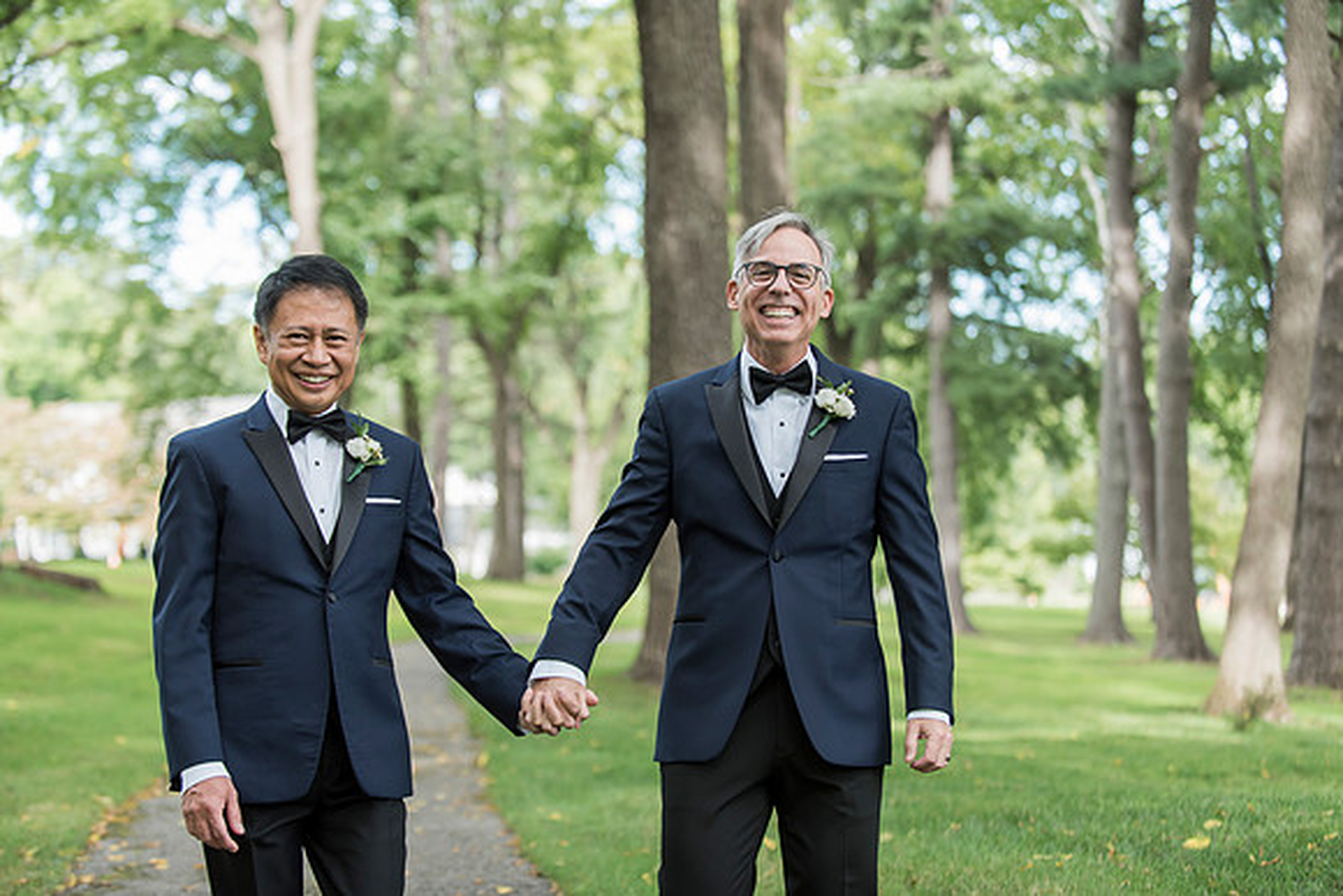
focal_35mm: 72
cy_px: 433
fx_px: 2697
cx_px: 693
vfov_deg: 18.9
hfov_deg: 28.0
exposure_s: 1/500
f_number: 2.8
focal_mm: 70
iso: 400
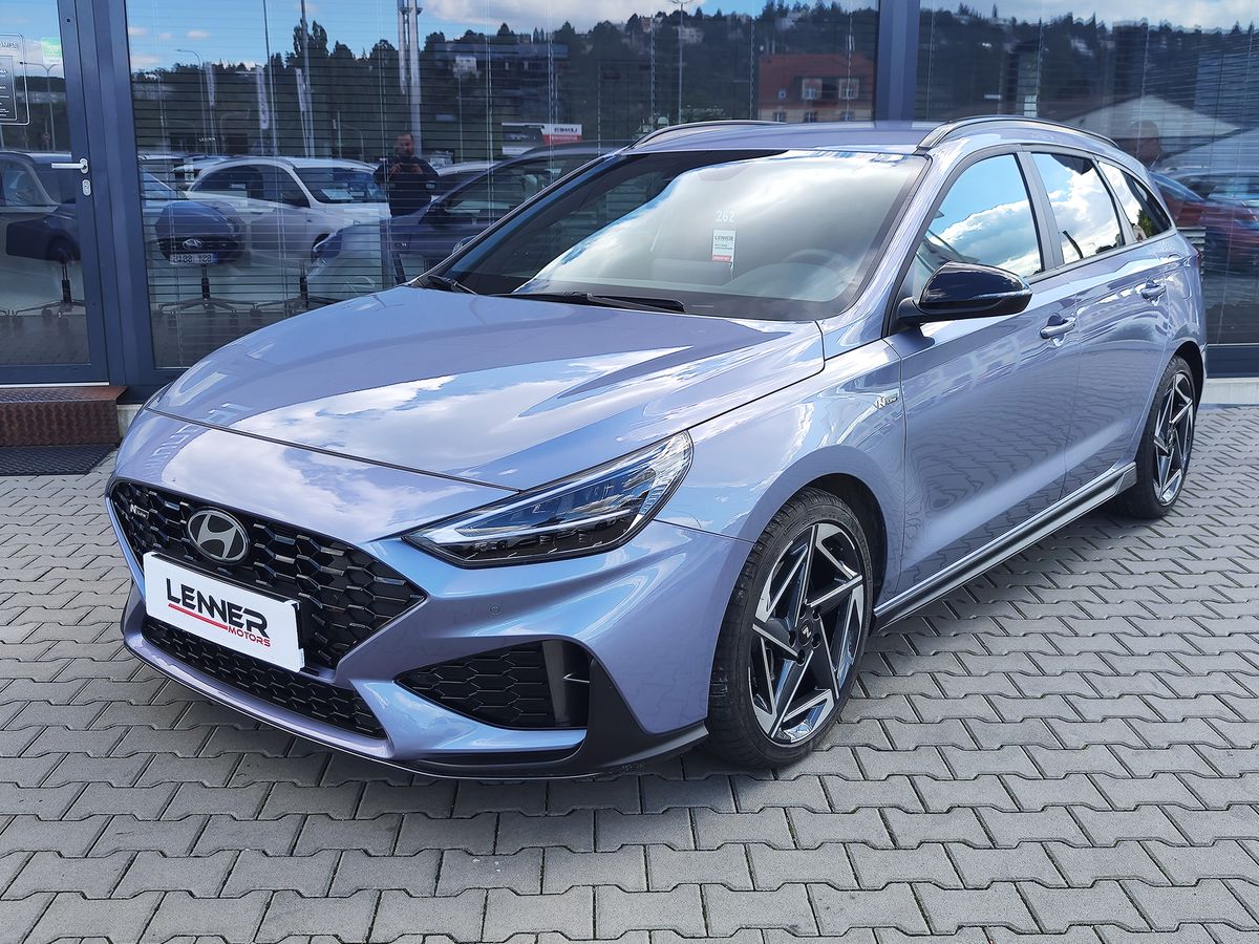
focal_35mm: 23
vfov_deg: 58.9
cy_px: 472
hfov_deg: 73.9
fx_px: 837
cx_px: 630
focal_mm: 7.01
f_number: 1.69
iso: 50
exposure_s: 1/252
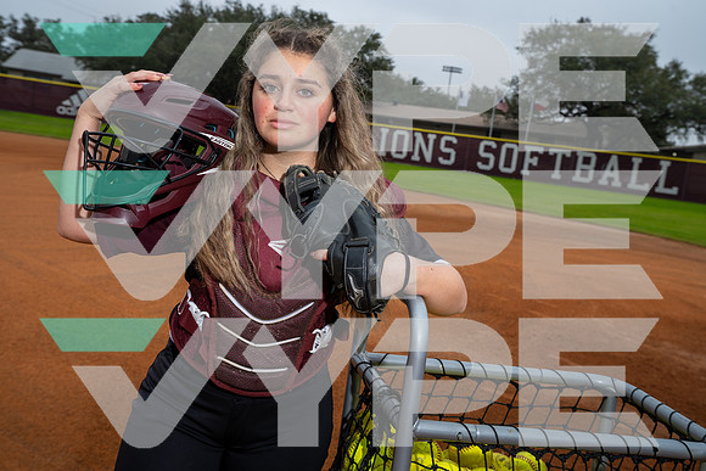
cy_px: 236
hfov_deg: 46.4
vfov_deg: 31.9
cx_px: 353
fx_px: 824
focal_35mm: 42
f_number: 7.1
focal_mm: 42
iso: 100
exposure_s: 1/125
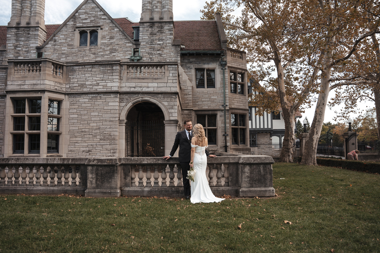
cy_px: 126
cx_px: 190
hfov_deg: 70.6
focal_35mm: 25
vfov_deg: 50.6
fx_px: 268
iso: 125
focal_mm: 25.4
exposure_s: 1/400
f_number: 3.2
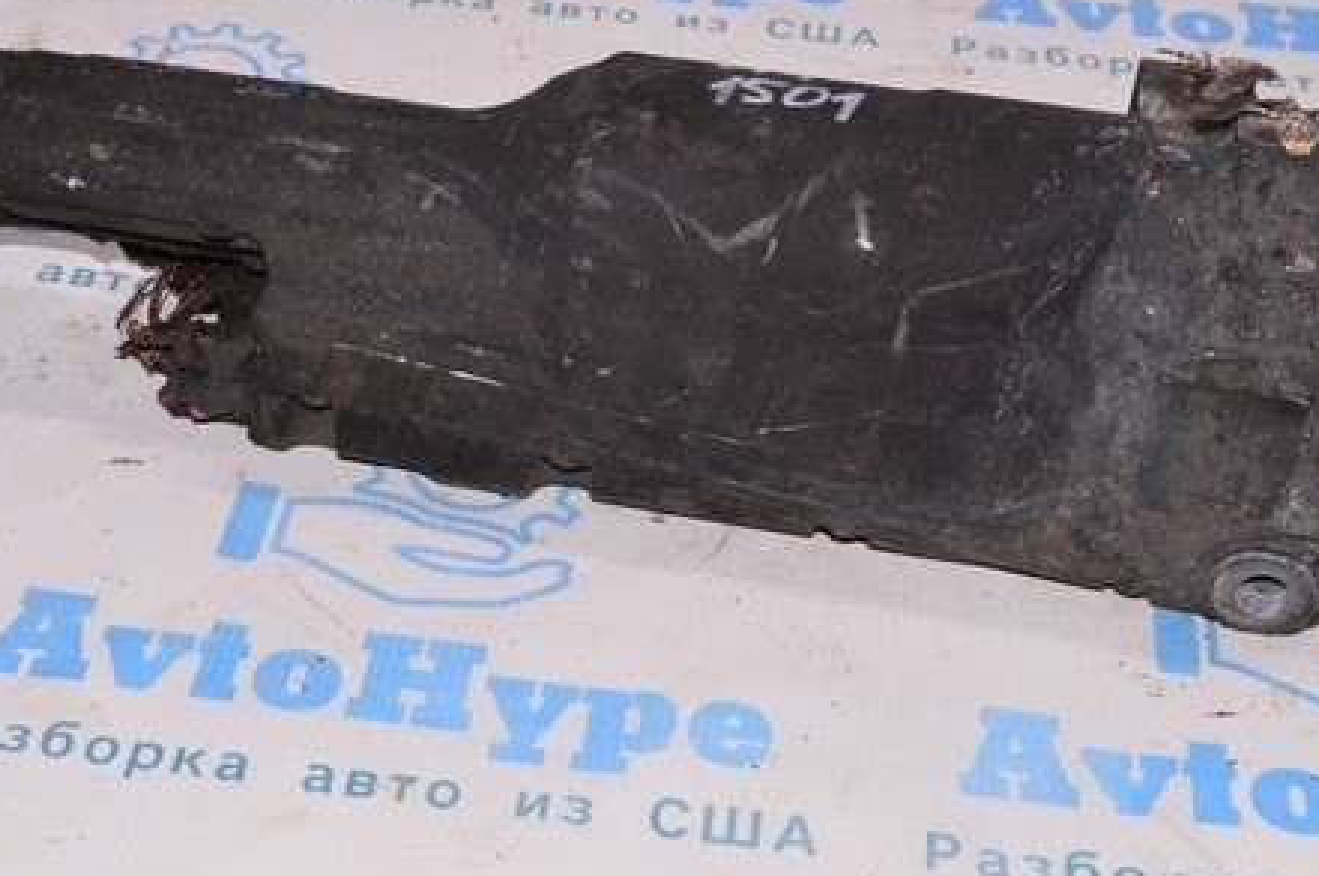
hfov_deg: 27.6
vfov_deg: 18.6
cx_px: 496
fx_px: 2678
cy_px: 327
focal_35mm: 73
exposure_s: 1/200
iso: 1600
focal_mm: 21
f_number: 8
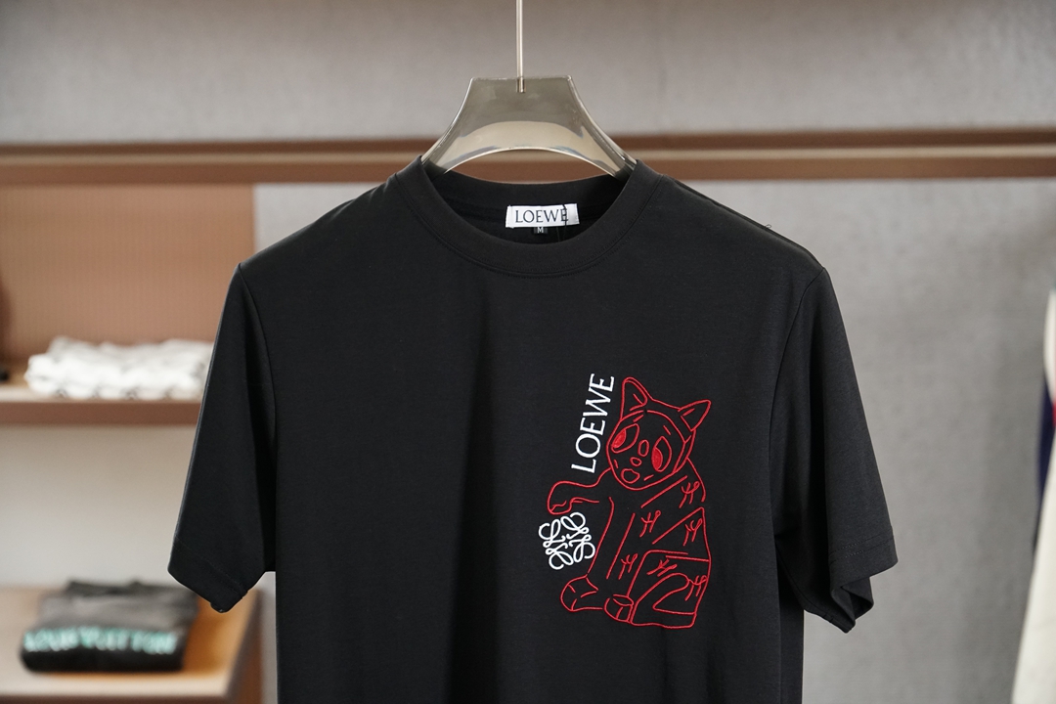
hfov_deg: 23.0
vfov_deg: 15.4
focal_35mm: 88
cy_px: 352
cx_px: 528
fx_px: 2596
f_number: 4
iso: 1600
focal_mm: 59
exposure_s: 1/60
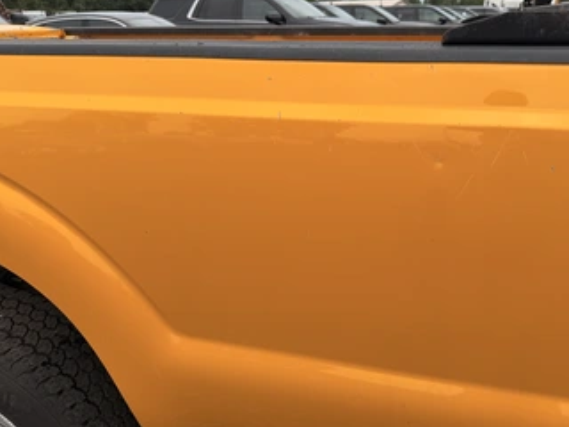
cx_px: 327
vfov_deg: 46.7
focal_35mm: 30
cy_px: 183
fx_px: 493
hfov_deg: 59.7
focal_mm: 6.76
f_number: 1.78
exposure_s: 1/2801
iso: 80
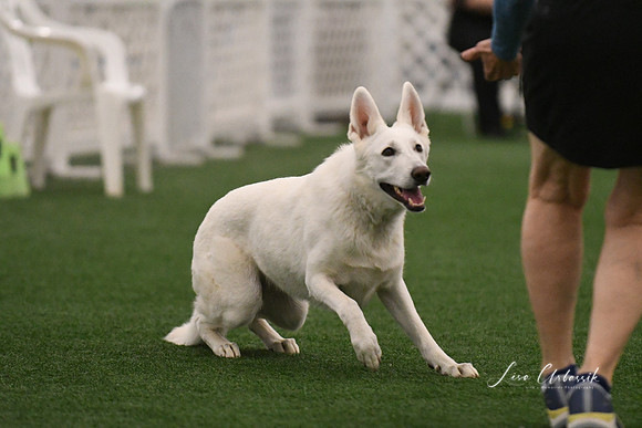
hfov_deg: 6.9
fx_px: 5351
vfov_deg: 4.6
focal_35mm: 300
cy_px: 214
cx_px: 321
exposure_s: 1/640
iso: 10000
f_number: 3.2
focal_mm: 200
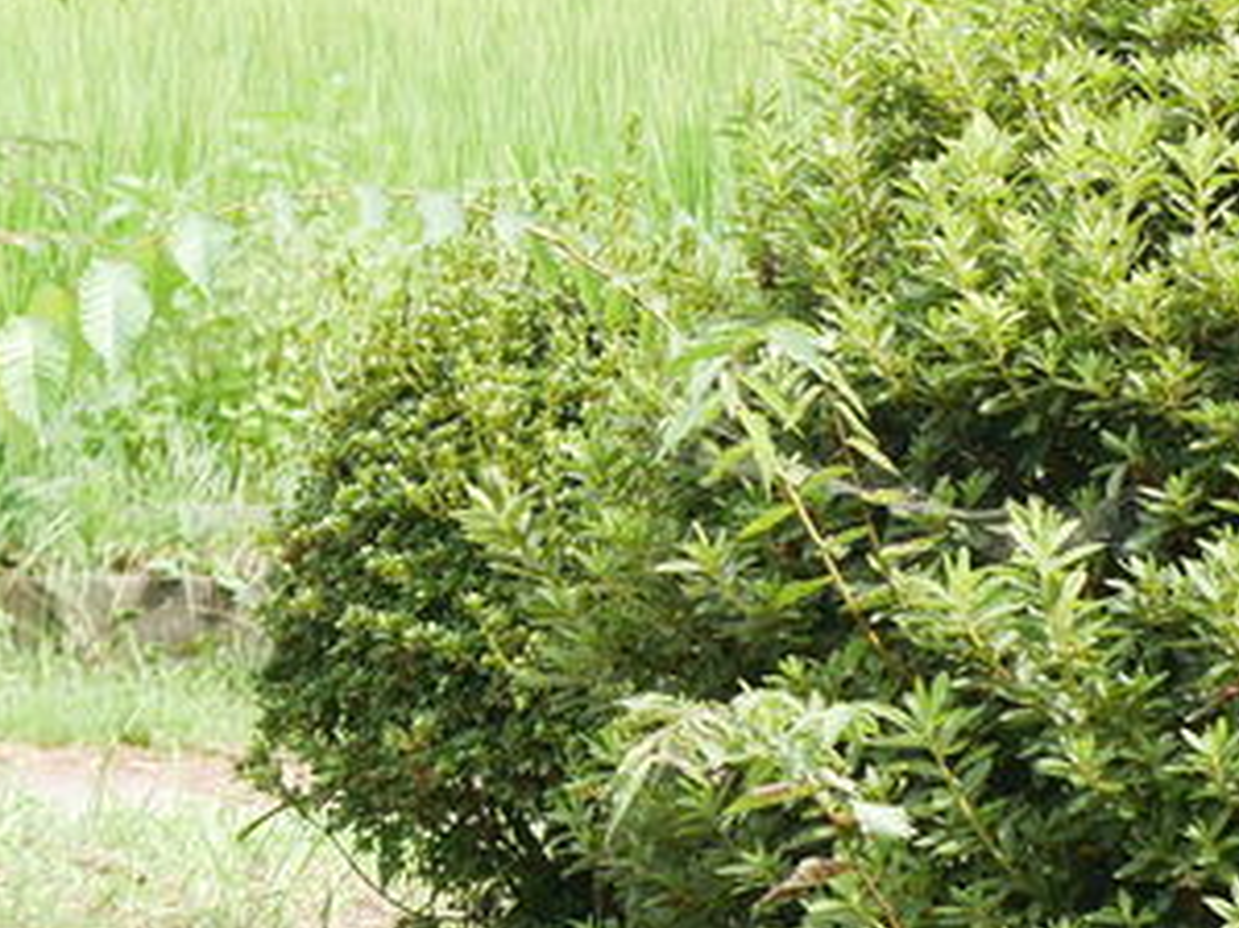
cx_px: -547
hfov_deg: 9.6
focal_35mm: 201
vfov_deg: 7.4
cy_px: 122
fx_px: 7191
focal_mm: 25
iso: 200
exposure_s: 1/320
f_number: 3.2
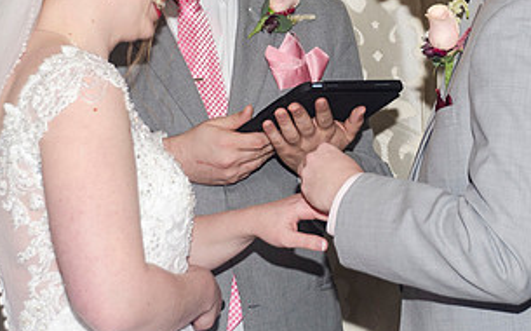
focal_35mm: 151
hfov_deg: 13.9
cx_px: 313
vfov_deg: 8.6
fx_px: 2183
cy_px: 61
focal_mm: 52
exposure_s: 1/60
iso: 400
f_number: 5.6
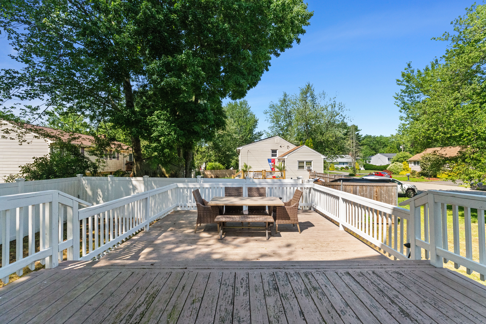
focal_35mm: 16
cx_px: 243
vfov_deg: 75.1
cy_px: 162
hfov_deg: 98.2
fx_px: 211
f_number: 11
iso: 3200
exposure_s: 1/2500
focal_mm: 15.6
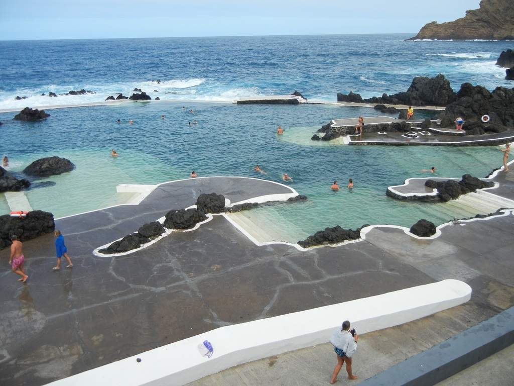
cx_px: 257
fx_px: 445
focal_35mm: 30
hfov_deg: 60.0
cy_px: 193
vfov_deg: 46.8
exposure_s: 1/390
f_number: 7
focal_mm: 5.4
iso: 160
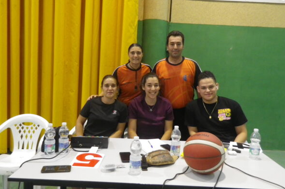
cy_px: 87
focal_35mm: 31
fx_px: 245
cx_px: 140
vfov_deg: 42.3
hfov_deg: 60.3
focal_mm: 5.2
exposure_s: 1/25
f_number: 3.7
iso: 400
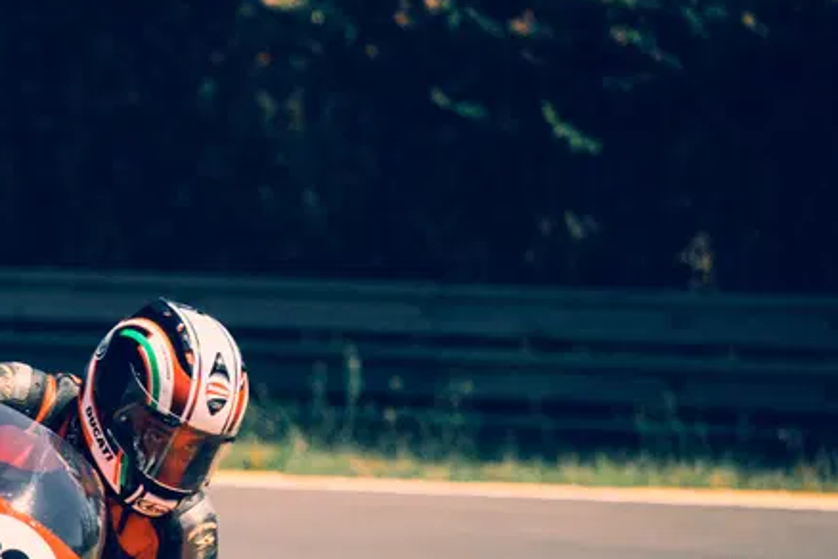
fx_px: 19133
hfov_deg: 2.5
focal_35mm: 822
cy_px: 498
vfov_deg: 1.7
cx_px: -193
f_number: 4.8
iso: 250
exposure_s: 1/1250
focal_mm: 200
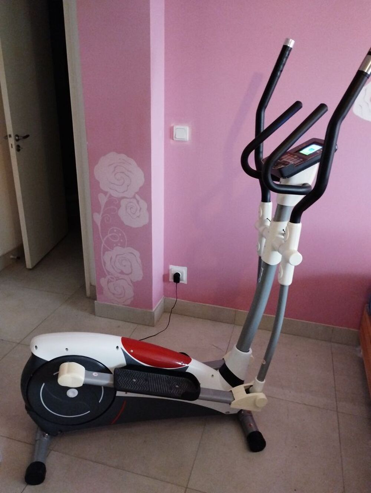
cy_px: 246
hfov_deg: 49.9
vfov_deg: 63.4
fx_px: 399
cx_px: 186
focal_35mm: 28
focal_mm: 4.27
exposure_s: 1/20
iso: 2141
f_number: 1.8
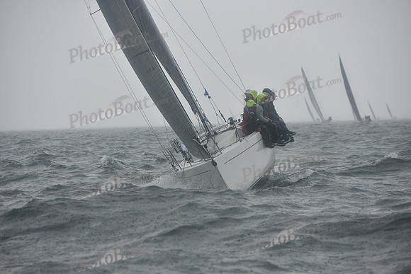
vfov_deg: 9.8
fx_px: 1599
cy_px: 137
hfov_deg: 14.7
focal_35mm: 140
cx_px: 206
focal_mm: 140
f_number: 4.5
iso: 400
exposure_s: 1/640
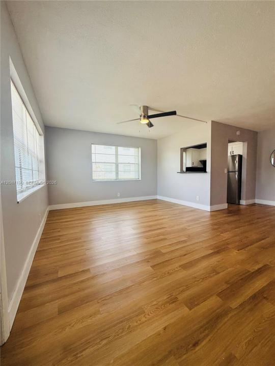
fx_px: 148
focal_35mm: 14
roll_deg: +0.0
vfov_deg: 102.1
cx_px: 138
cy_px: 183
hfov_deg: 85.7
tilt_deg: -2.9
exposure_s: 1/111
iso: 64
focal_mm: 2.22
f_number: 2.2
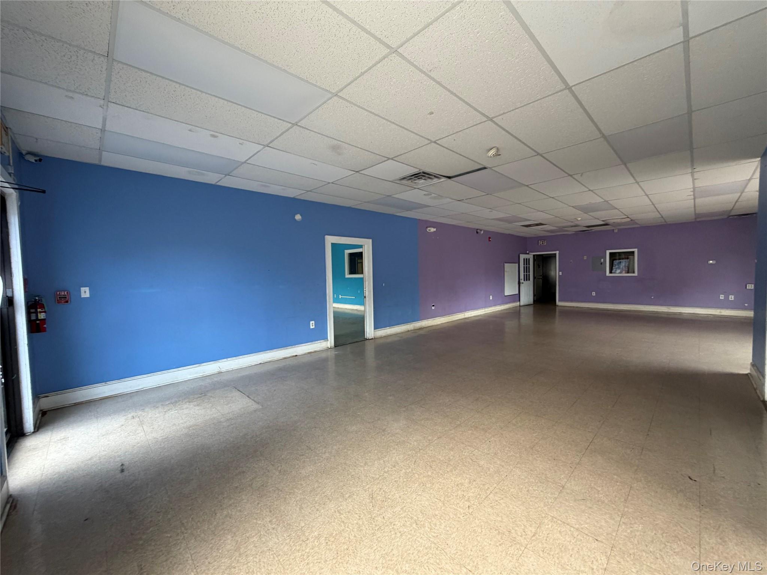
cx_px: 384
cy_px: 288
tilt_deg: -2.0
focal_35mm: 14
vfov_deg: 85.7
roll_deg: +1.1
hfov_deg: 102.1
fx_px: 310
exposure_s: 1/121
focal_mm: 2.22
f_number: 2.2
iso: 320
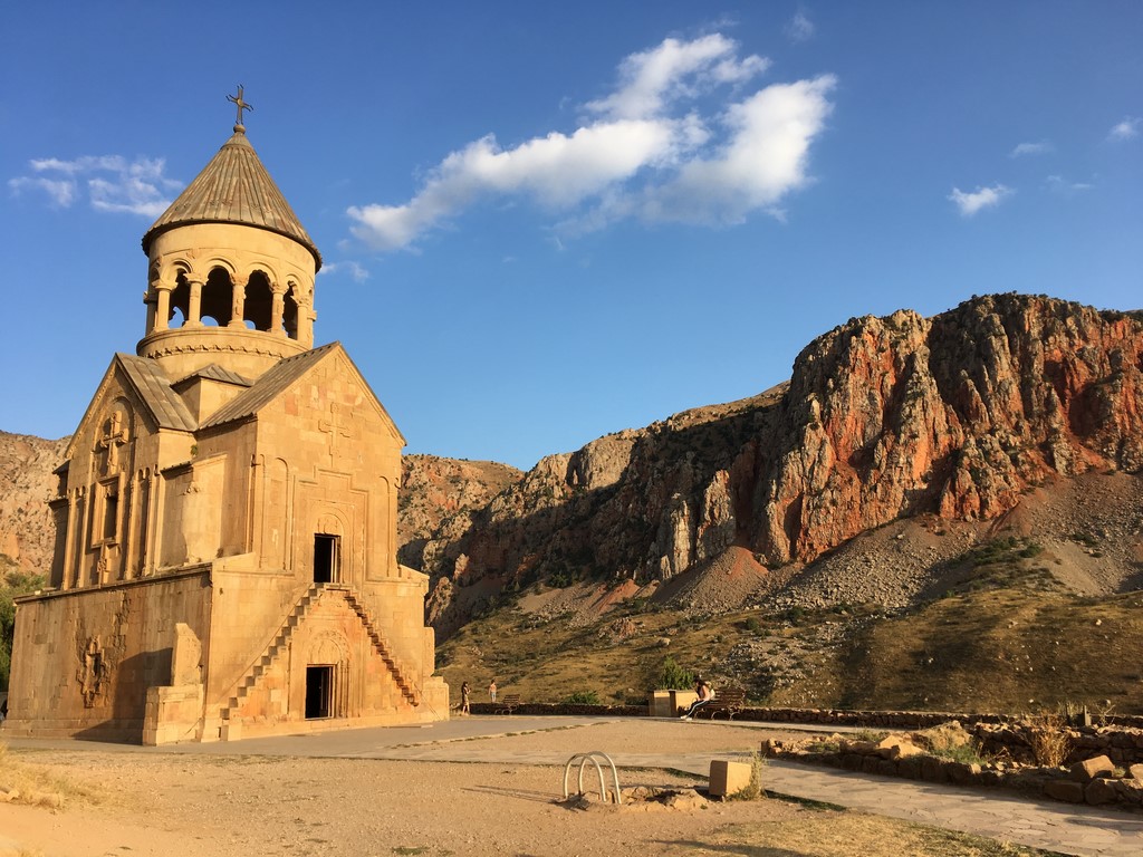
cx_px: 572
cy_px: 428
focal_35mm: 29
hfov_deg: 61.7
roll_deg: +1.6
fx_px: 958
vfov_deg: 48.2
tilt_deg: +12.3
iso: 25
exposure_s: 1/769
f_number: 2.2
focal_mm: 4.15
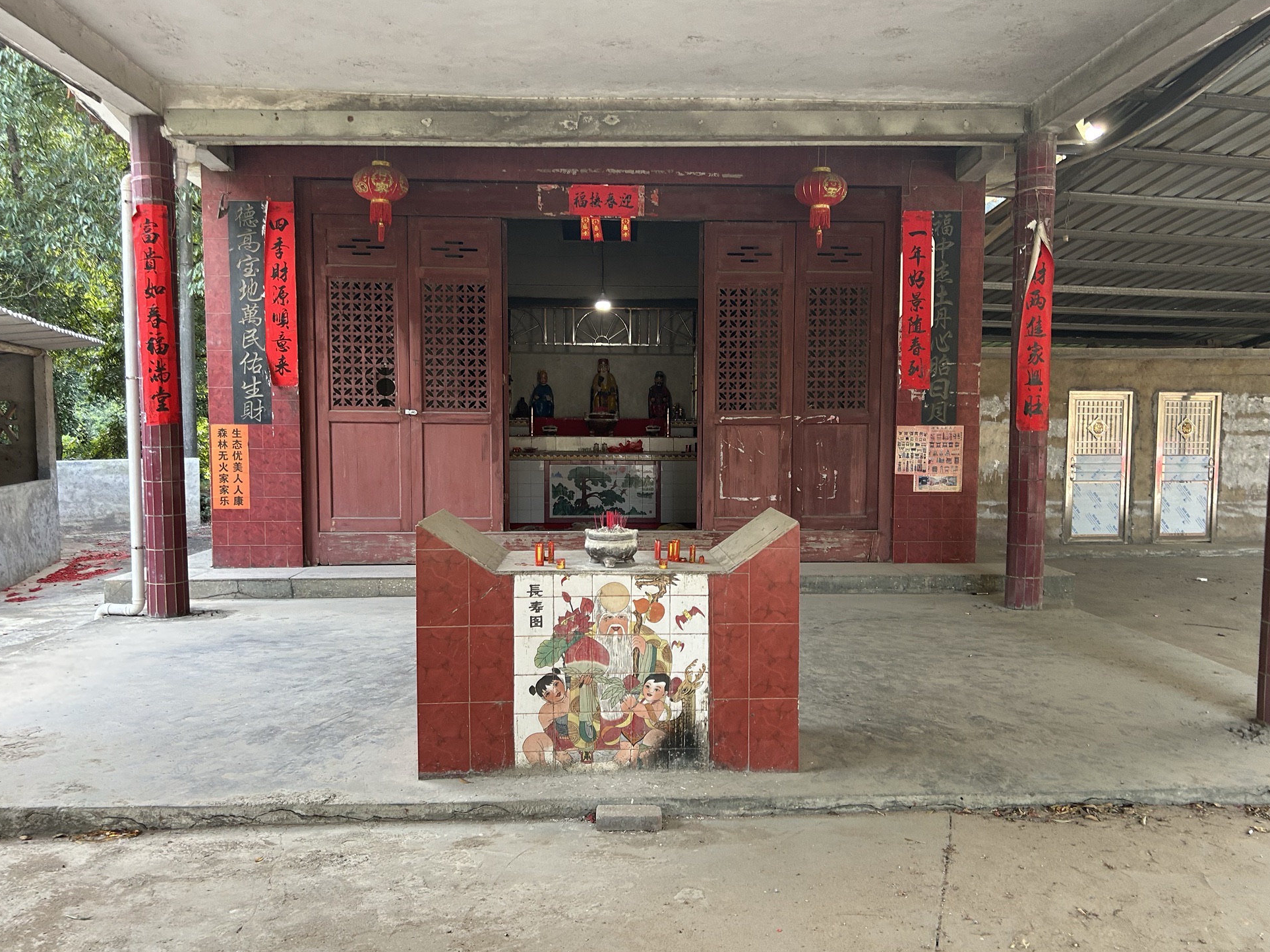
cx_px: 651
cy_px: 485
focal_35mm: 27
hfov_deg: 65.3
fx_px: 990
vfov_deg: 51.3
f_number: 1.5
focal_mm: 5.7
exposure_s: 1/87
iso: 125
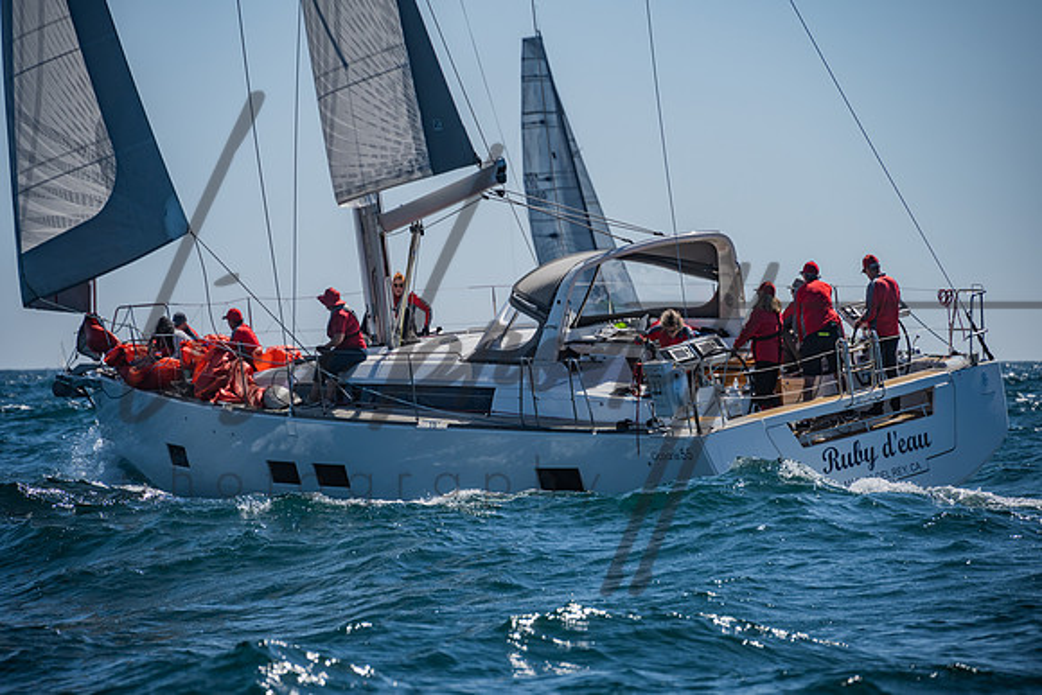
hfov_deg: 10.1
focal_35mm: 203
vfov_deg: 6.8
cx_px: 521
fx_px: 5886
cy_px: 348
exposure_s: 1/2000
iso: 160
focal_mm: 200
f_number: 6.3
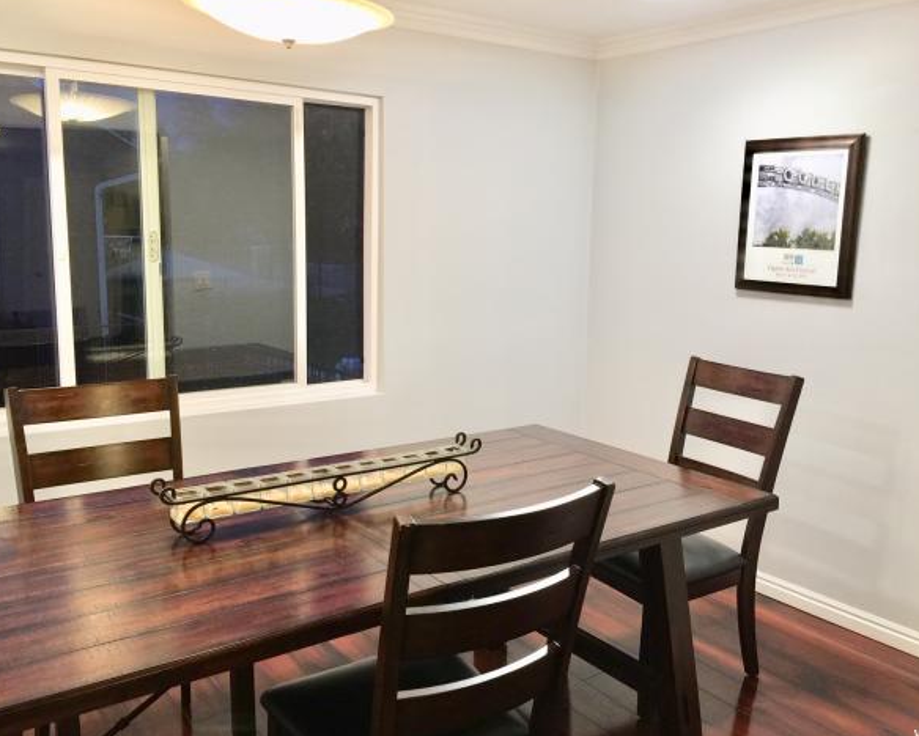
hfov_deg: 57.1
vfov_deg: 47.2
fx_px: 844
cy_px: 363
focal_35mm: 31
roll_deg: -1.4
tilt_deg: -8.7
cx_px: 461
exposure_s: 1/15
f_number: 2.2
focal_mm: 4.15
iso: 64
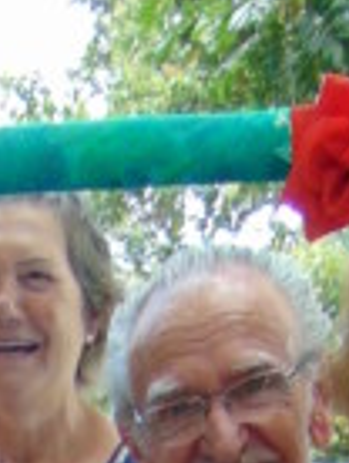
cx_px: -37
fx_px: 2479
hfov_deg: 8.0
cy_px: 1490
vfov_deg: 8.5
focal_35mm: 185
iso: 80
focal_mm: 4.5
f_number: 3
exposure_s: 1/60
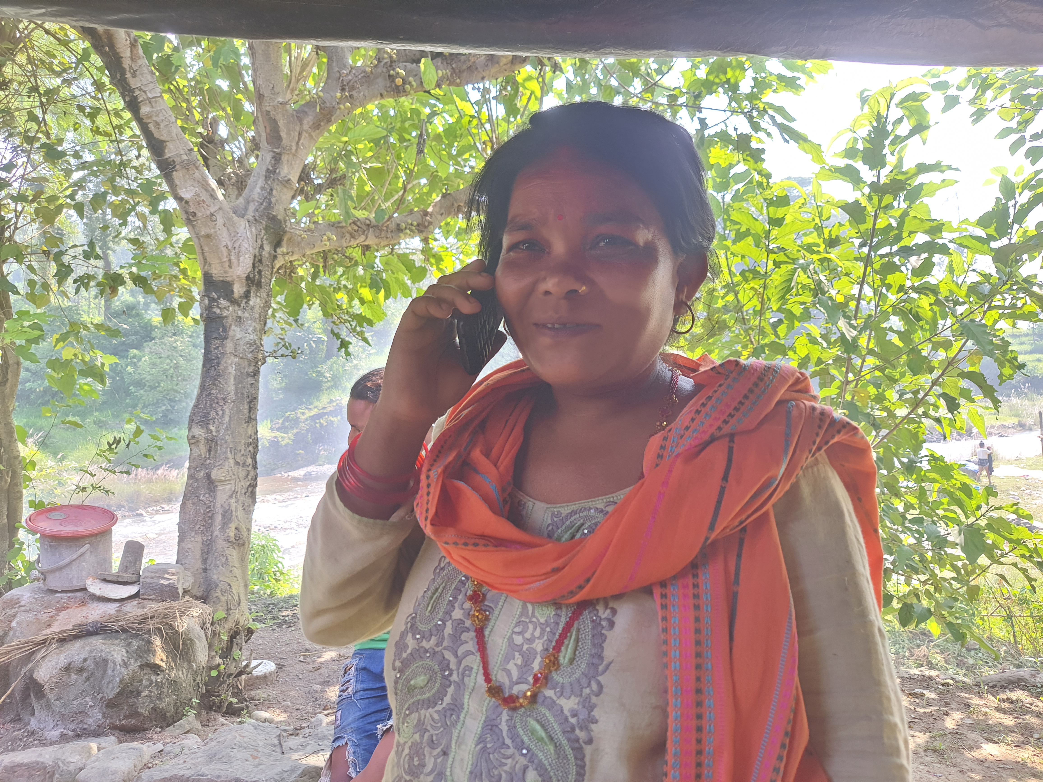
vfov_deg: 56.8
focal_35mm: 24
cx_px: 522
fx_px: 723
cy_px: 391
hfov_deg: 71.6
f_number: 1.8
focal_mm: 5.23
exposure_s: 1/100
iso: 64
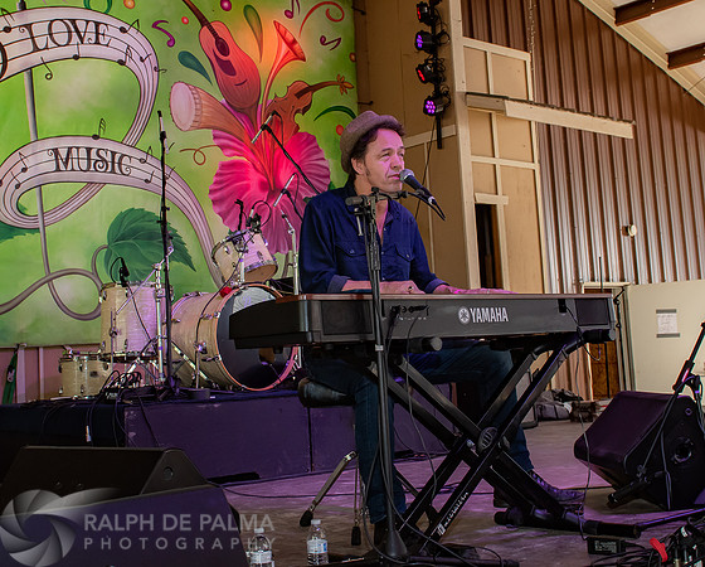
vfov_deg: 32.4
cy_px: 235
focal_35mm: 47
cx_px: 334
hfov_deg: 39.8
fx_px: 974
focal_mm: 24
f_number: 5.6
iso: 800
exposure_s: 1/160
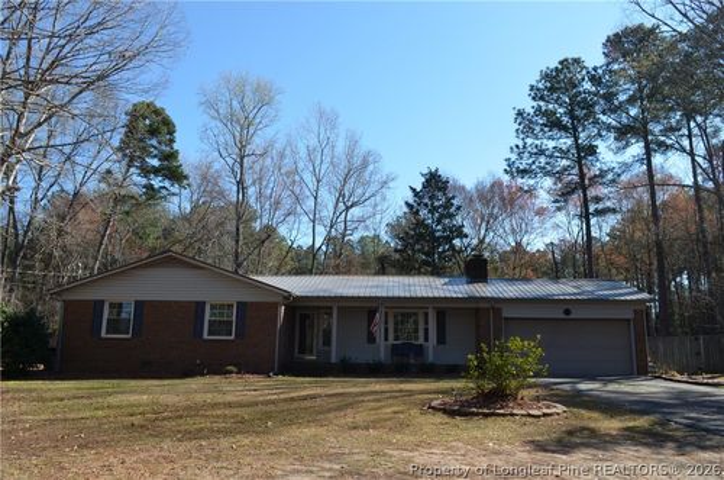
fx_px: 542
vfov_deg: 47.7
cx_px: 362
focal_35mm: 27
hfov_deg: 67.5
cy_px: 240
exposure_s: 1/250
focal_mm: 18
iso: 180
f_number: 8
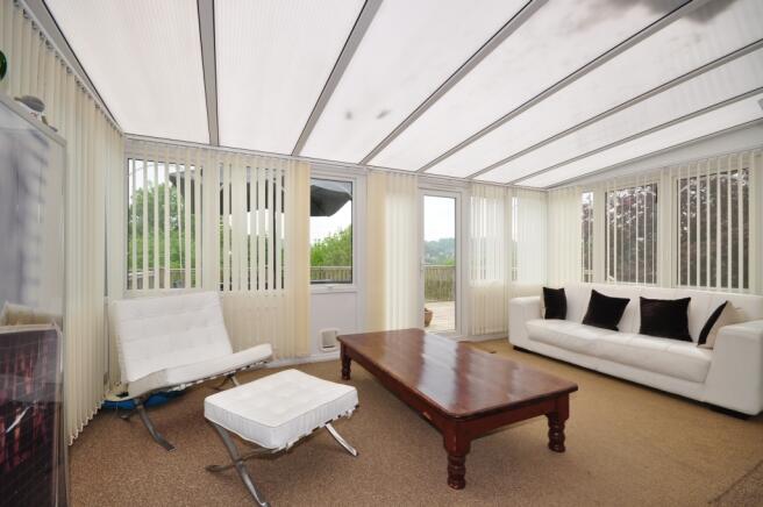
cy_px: 254
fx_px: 318
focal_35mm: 15
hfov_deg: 100.4
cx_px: 382
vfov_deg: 77.2
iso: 200
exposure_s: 1/40
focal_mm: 10
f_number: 10
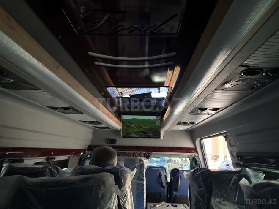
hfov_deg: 61.7
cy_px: 104
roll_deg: -2.0
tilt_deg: +10.6
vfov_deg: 48.2
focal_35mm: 29
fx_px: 234
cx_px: 140
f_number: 2.2
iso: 32
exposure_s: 1/100
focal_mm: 4.15
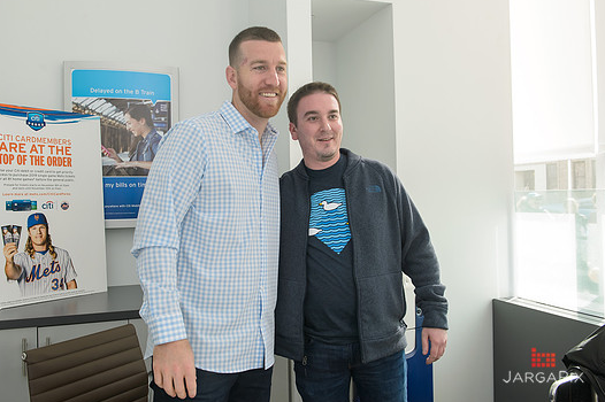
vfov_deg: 41.0
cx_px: 279
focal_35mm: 32
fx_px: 537
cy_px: 186
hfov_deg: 58.7
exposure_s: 1/160
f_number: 5.6
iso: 500
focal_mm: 29
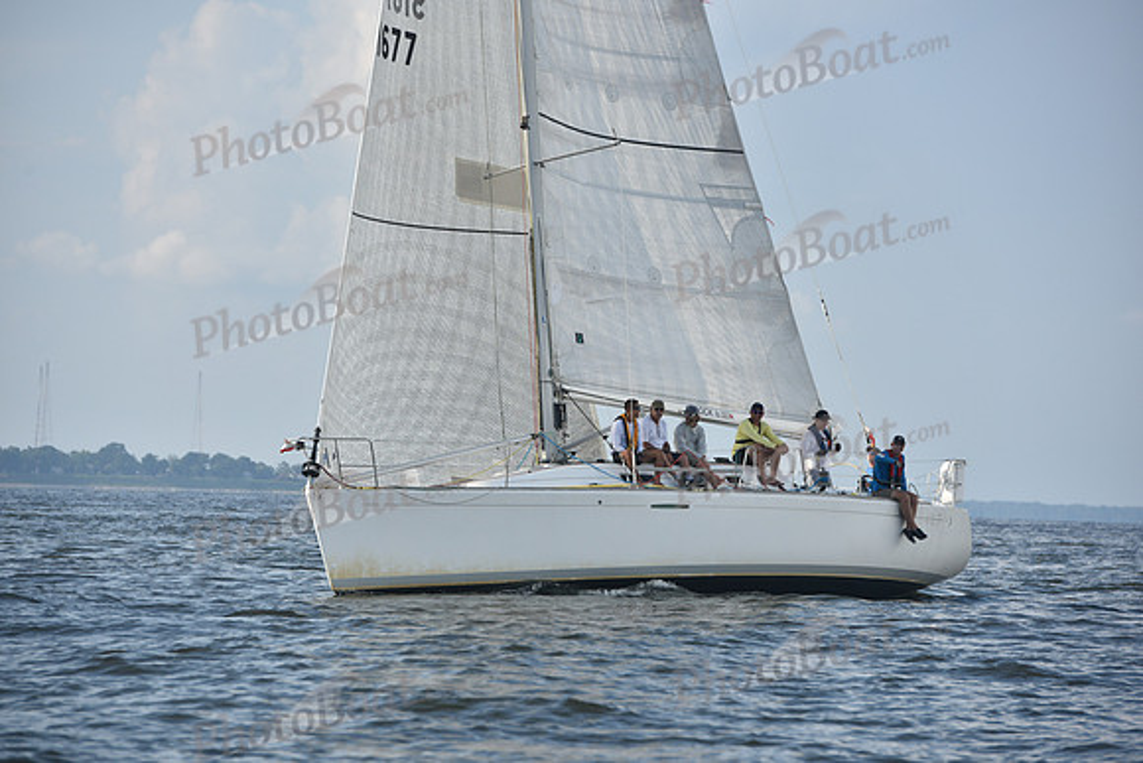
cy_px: 382
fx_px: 6351
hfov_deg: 10.3
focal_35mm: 200
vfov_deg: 6.9
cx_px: 572
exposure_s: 1/1250
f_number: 6.3
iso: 250
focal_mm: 200
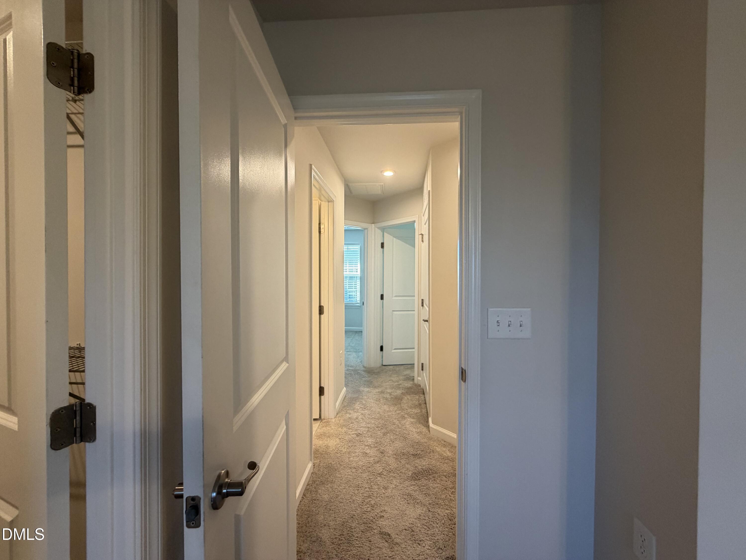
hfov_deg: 102.1
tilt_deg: -0.6
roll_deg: +0.1
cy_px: 280
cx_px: 373
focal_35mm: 14
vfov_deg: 85.7
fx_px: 302
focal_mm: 2.22
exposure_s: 1/60
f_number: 2.2
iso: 200
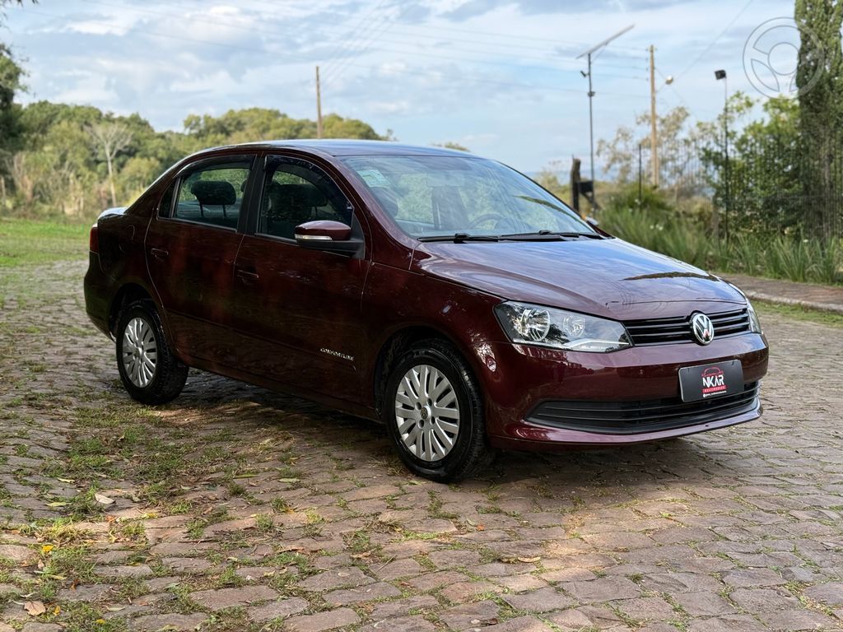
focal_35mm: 48
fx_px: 1169
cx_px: 422
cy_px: 316
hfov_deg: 39.7
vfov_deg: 30.3
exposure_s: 1/1133
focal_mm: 6.76
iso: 64
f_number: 1.78
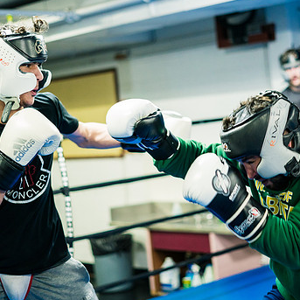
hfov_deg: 21.9
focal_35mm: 79
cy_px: 130
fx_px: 775
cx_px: 181
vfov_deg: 21.9
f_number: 1.8
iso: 2500
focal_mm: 50
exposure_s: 1/640
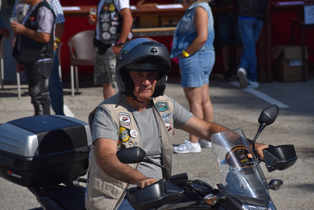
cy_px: 105
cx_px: 157
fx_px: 2028
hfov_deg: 8.9
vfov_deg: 5.9
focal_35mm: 232
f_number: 8
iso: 250
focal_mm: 155
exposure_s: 1/2000
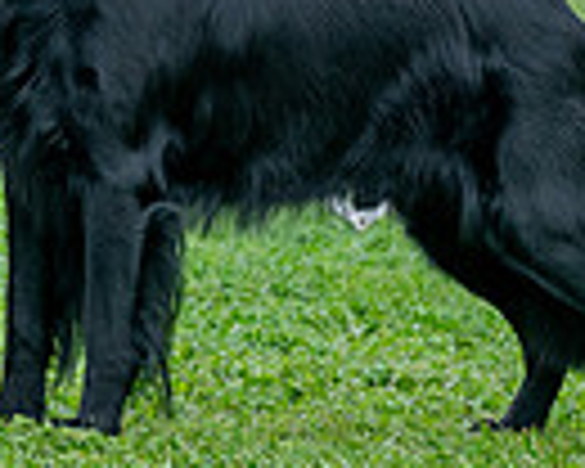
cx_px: 56
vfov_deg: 2.4
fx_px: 11098
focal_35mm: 641
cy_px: -324
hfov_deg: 3.0
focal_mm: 131
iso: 640
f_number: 4
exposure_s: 1/800
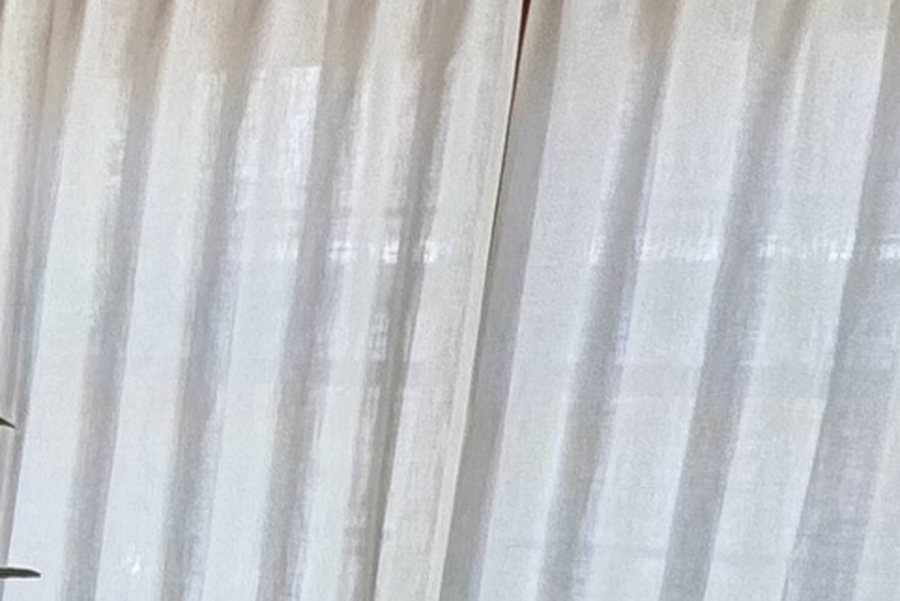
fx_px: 2151
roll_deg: -1.8
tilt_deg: -14.3
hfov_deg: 17.8
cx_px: -812
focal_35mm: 86
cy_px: 869
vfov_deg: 14.9
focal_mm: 2.22
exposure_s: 1/99
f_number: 2.2
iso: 50
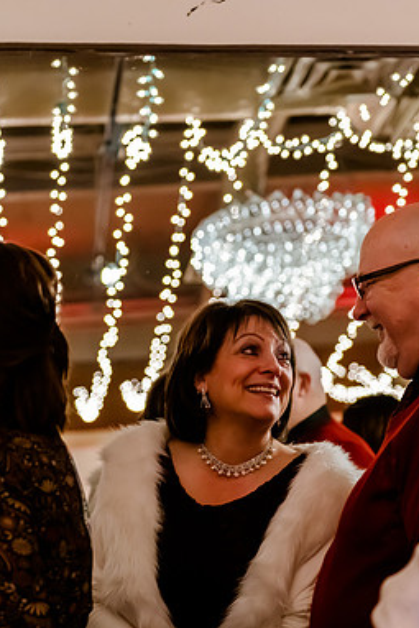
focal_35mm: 85
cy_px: 316
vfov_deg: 23.9
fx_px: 1482
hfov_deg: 16.1
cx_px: 184
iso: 4000
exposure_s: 1/125
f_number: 2.8
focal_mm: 56
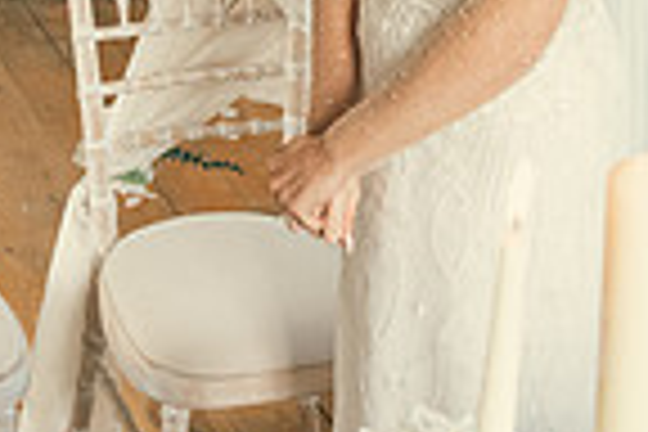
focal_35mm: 97
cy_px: -322
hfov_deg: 20.4
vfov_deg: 12.9
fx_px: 1746
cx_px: 18
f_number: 3.5
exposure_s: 1/160
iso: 640
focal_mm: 24
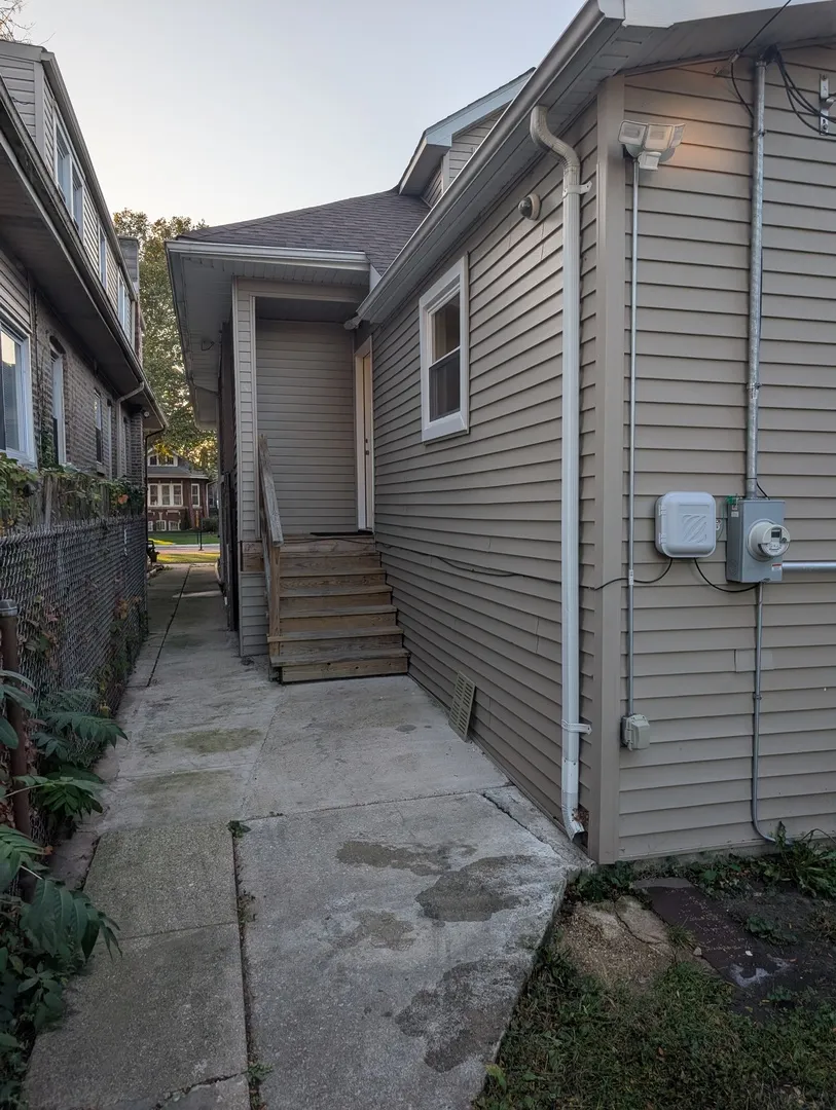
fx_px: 771
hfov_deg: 56.9
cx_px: 418
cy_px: 555
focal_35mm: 24
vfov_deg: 71.5
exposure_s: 1/365
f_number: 1.68
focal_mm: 6.9
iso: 22
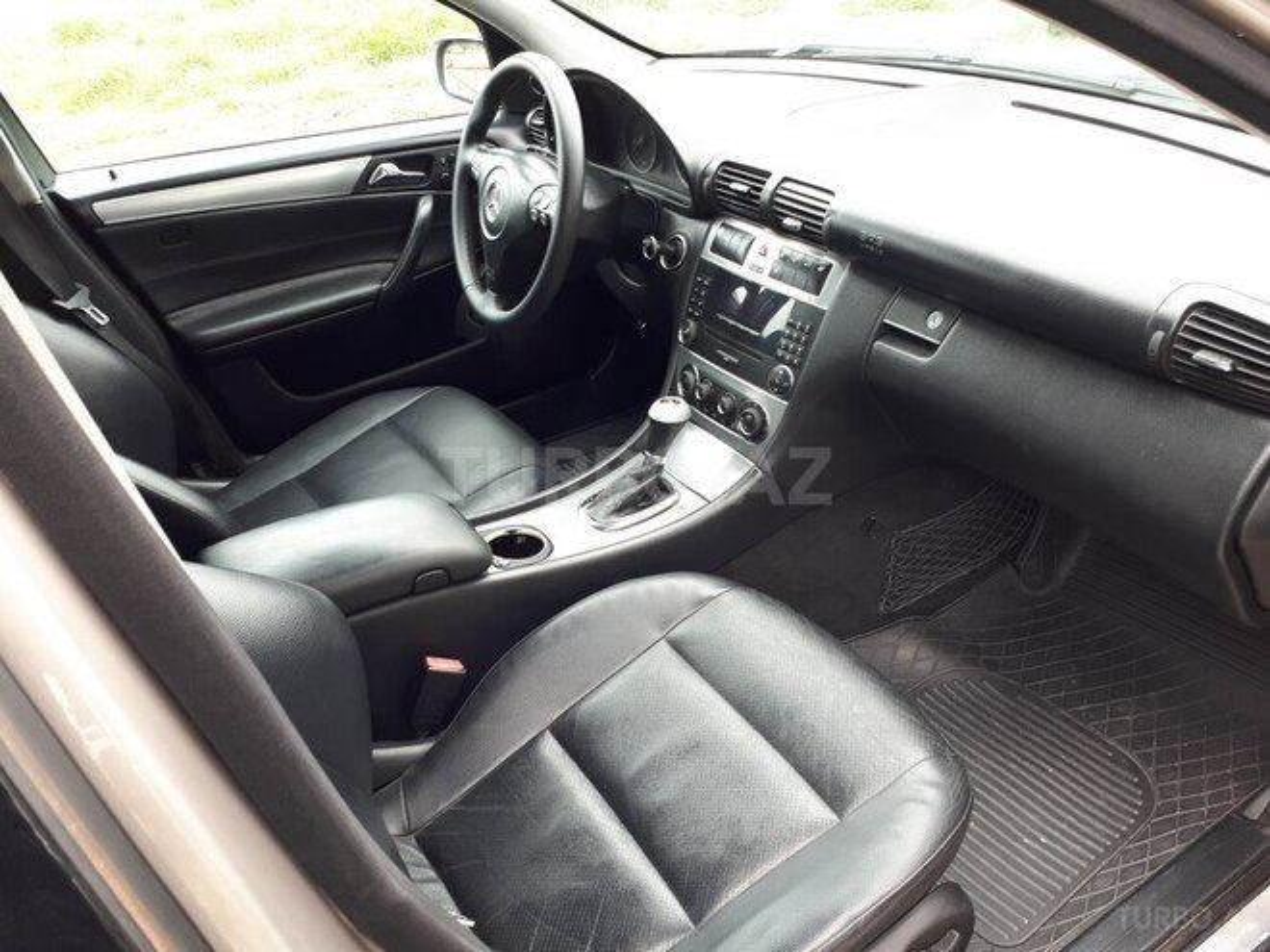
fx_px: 991
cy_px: 476
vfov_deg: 51.4
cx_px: 635
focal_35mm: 27
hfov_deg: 65.3
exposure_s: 1/33
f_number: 1.9
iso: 40
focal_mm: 3.6
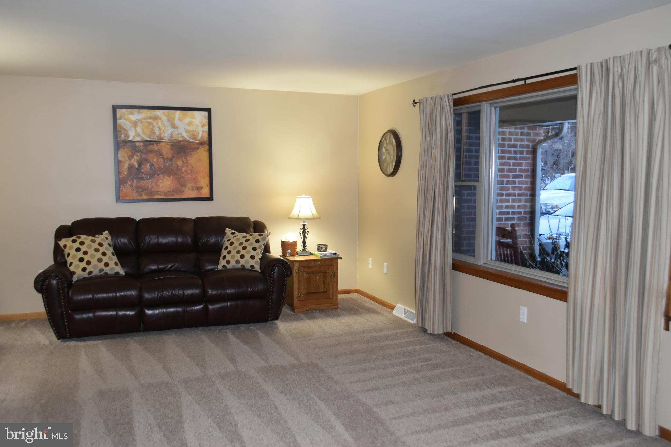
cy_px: 224
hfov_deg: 57.2
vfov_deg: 40.0
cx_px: 336
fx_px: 615
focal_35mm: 33
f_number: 3.8
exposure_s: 1/60
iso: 1250
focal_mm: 22
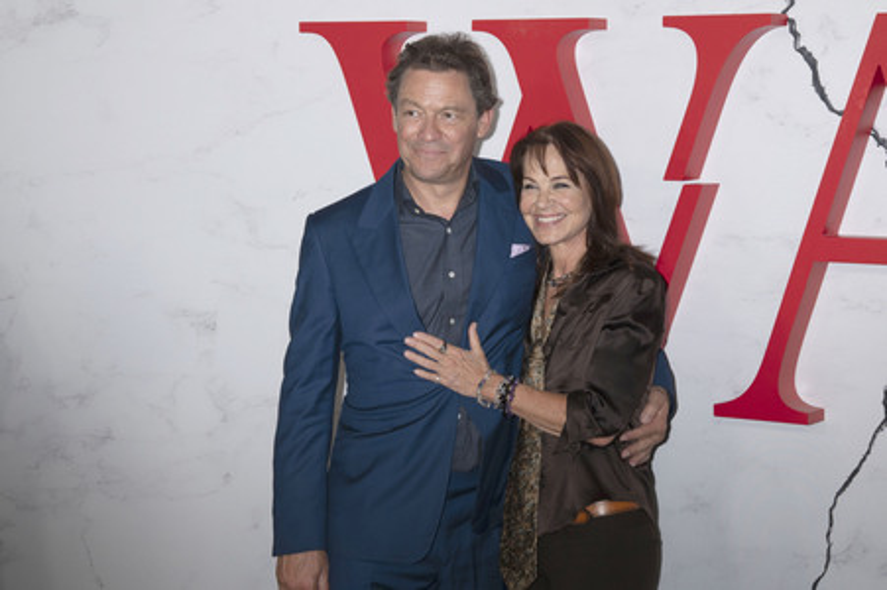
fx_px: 1625
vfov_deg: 20.6
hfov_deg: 30.5
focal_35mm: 66
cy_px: 295
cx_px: 444
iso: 640
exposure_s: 1/200
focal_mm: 66
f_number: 6.3
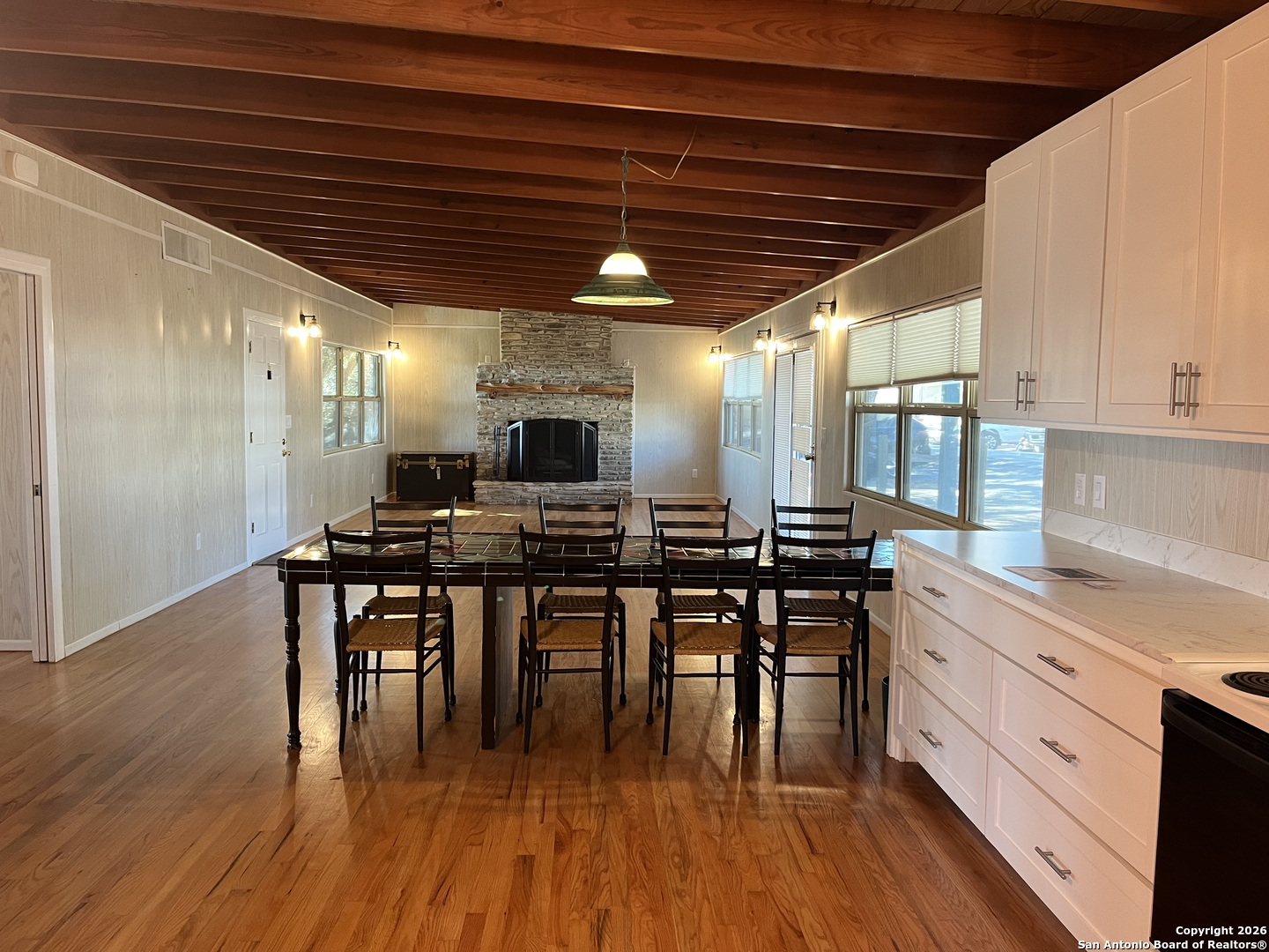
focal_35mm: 26
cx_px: 634
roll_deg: -0.7
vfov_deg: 53.1
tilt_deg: -4.7
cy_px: 476
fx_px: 953
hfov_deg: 67.3
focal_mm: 5.1
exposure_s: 1/60
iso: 125
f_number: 1.6
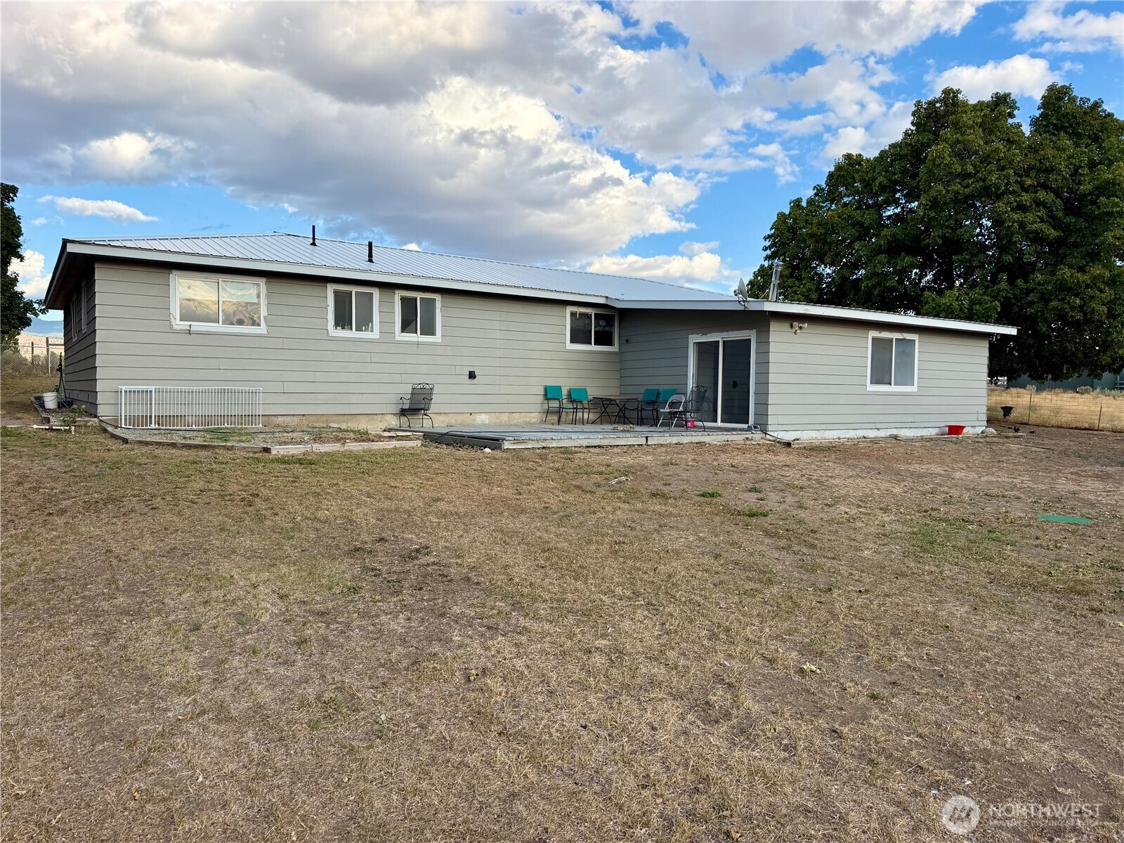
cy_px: 422
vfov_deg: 56.8
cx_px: 562
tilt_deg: -1.5
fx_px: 779
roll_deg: -0.9
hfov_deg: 71.6
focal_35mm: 24
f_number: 1.78
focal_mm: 6.76
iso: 80
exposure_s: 1/2232
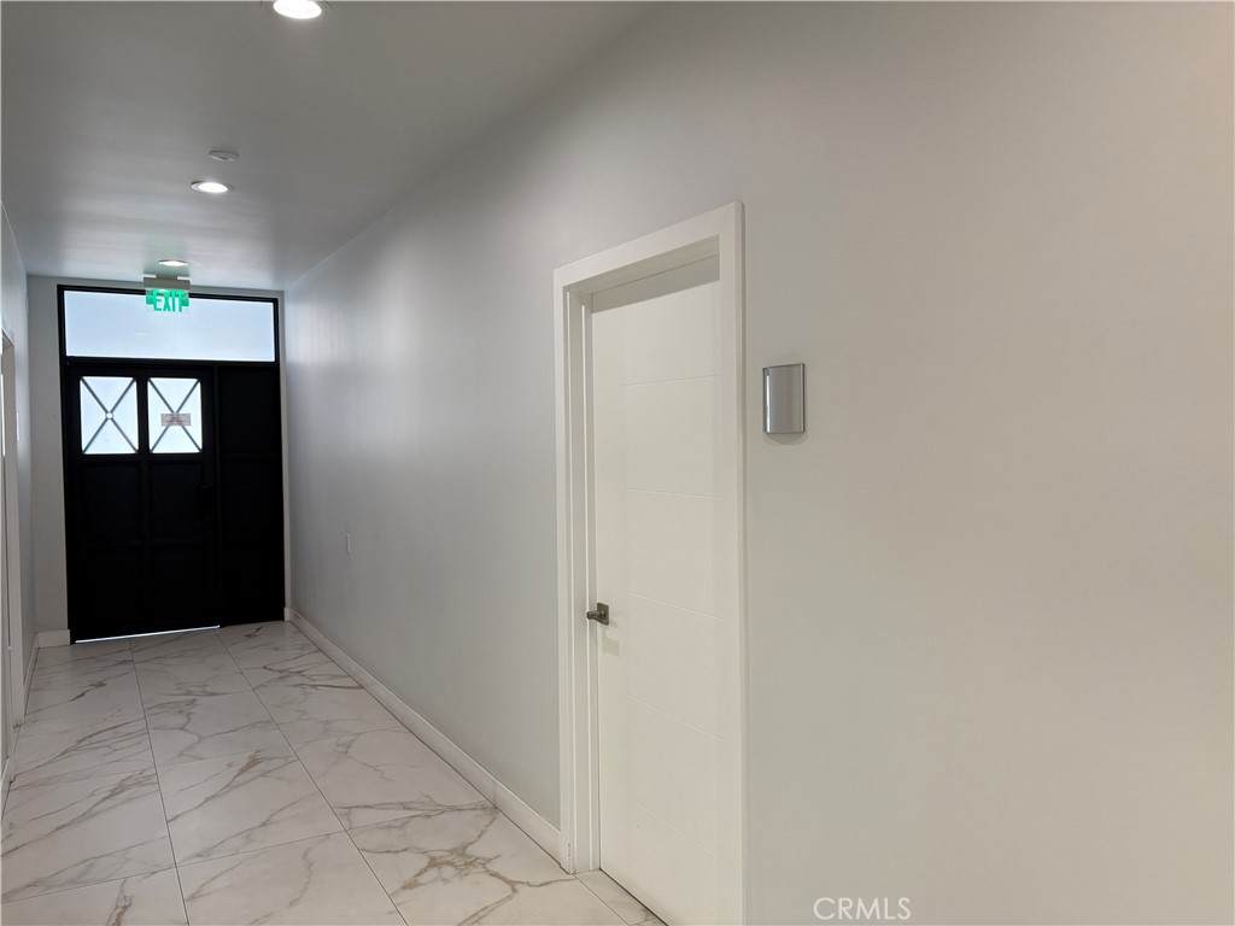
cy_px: 463
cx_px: 618
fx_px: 928
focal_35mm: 26
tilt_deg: -2.0
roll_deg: +0.9
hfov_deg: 67.3
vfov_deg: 53.1
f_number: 1.6
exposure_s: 1/120
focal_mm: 5.96
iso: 80
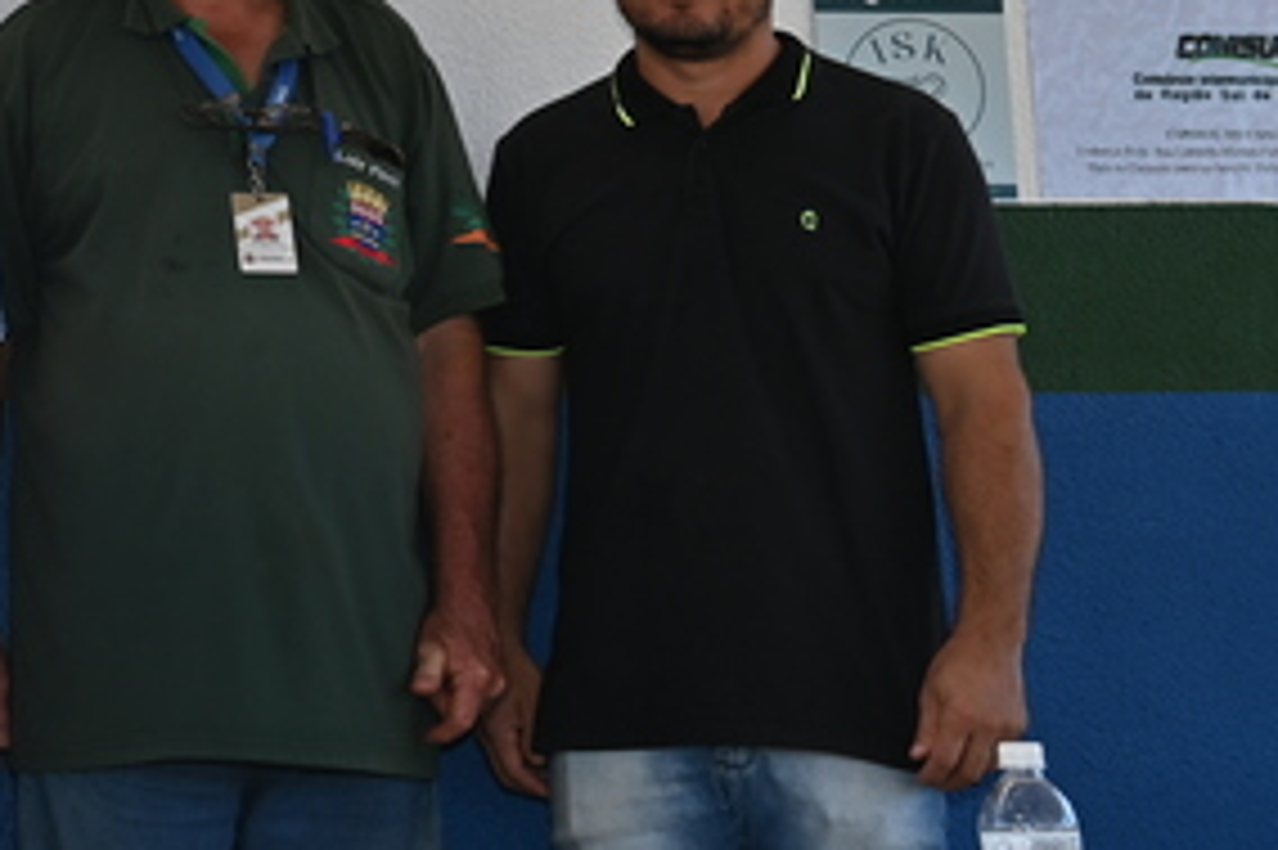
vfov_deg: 11.7
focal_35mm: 114
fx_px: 4044
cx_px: -711
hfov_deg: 16.2
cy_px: -232
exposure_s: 1/125
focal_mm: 36
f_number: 5.6
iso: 100
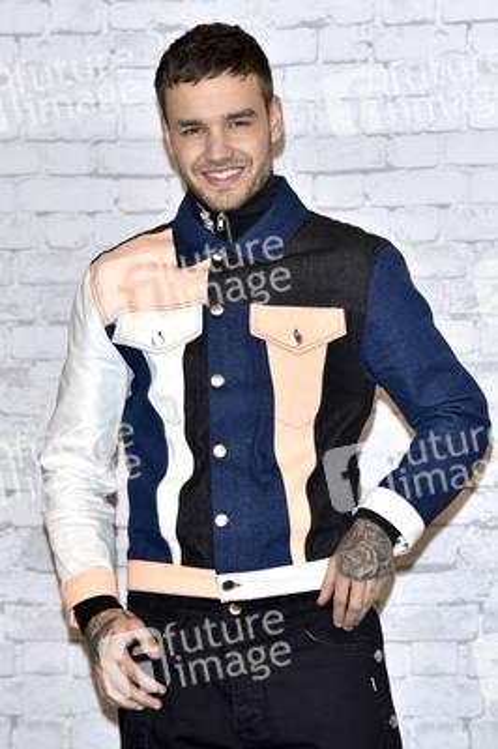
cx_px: 249
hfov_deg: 6.9
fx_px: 4157
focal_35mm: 200
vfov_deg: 10.3
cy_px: 374
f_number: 6.3
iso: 2000
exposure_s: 1/250
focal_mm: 200
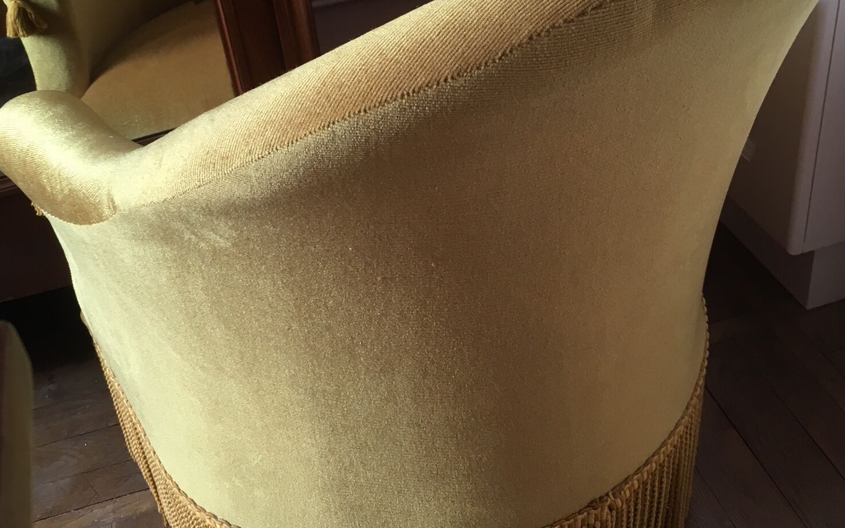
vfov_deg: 30.3
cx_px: 424
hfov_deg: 47.2
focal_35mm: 42
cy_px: 180
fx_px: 967
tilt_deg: -34.4
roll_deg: +7.0
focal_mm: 4.15
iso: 80
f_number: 2.2
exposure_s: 1/33
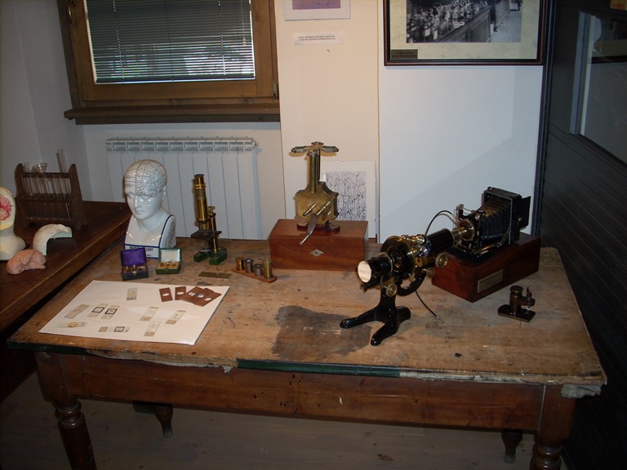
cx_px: 314
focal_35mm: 37
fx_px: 670
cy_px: 235
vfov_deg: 38.7
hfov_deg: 50.1
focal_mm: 6.2
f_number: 2.8
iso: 64
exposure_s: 1/30
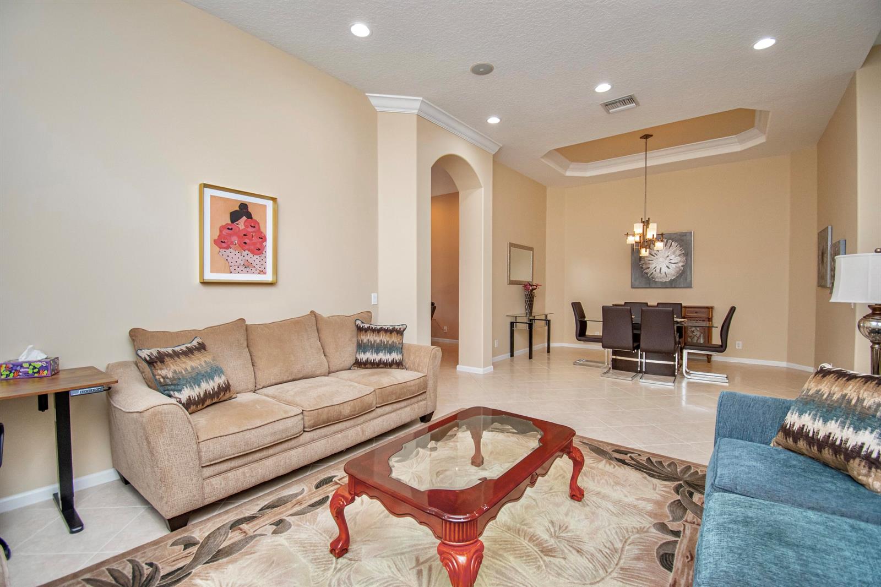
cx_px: 440
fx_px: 367
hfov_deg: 100.4
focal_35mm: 15
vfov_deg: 77.3
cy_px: 294
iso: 1100
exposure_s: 1/200
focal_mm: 10
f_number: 4.5
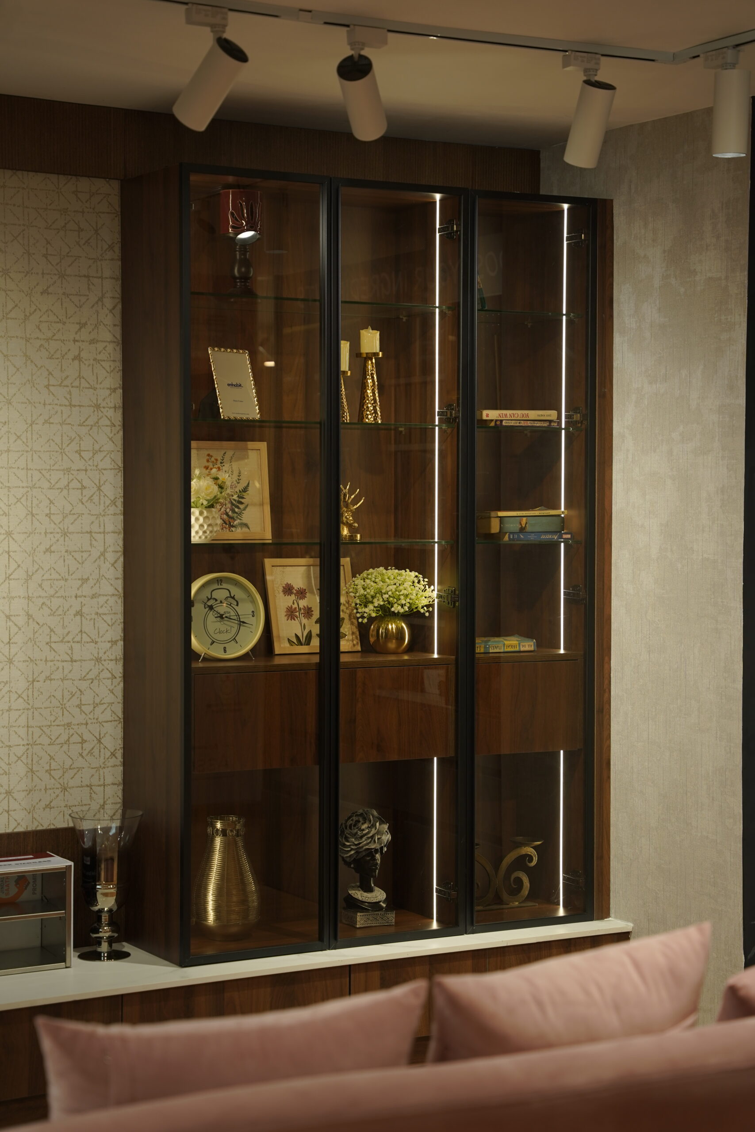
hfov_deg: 19.5
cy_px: 566
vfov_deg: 28.8
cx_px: 378
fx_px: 2202
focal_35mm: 70
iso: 320
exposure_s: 1/100
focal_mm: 70
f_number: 3.5
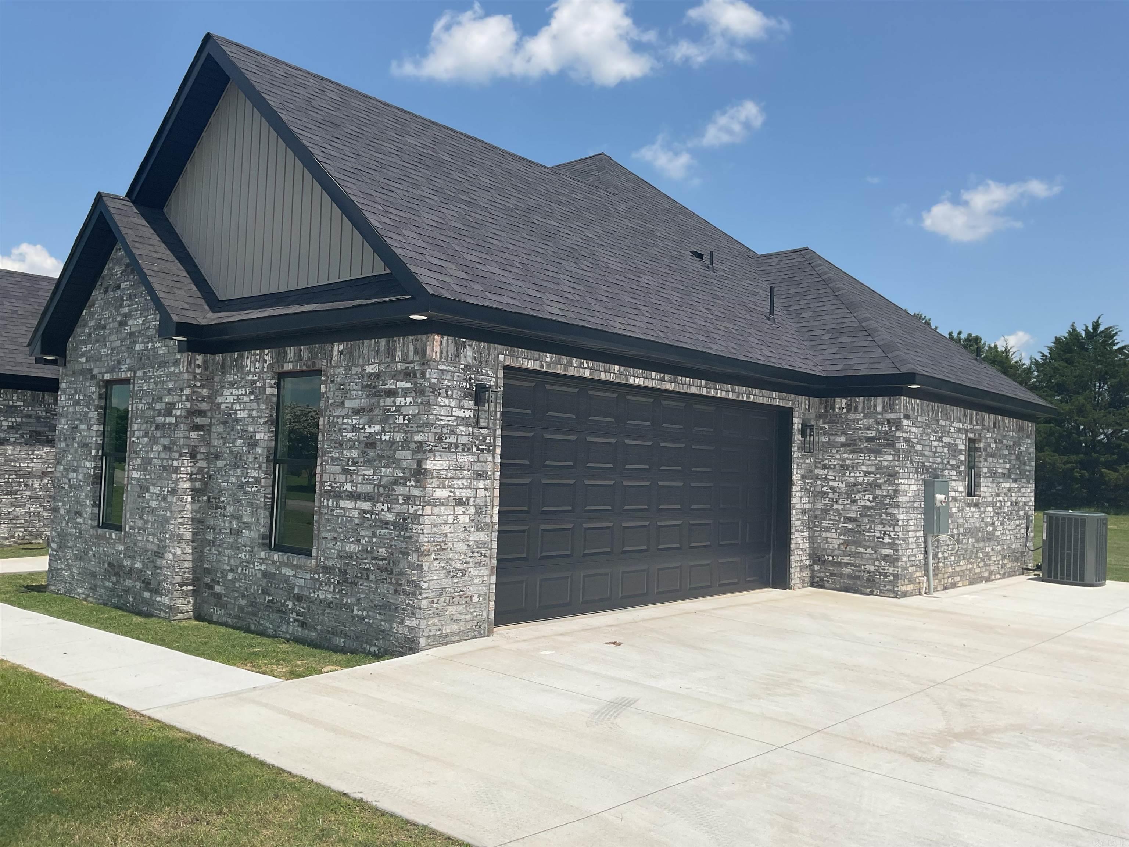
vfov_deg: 48.2
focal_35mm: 29
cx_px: 564
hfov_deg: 61.7
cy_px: 424
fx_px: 946
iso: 16
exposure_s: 1/3534
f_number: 1.8
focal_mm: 3
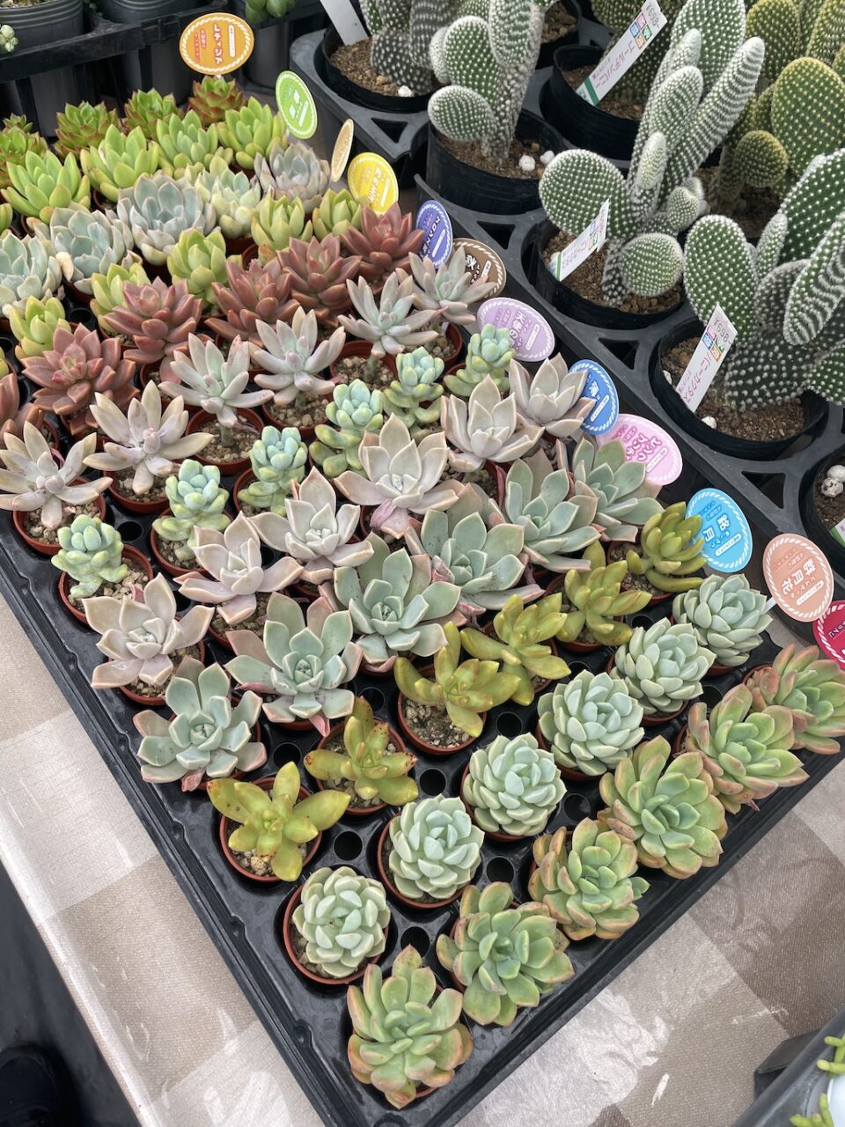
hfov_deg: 53.1
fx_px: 846
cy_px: 564
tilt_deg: -59.1
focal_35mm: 26
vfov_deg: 67.3
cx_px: 422
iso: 32
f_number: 1.6
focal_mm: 4.2
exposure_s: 1/312
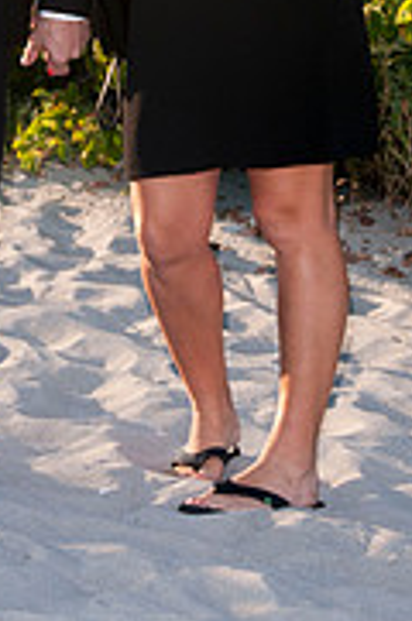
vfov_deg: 9.1
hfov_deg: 6.1
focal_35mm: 224
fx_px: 3860
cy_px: 7
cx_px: 160
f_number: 8
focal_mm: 60
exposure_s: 1/250
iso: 100
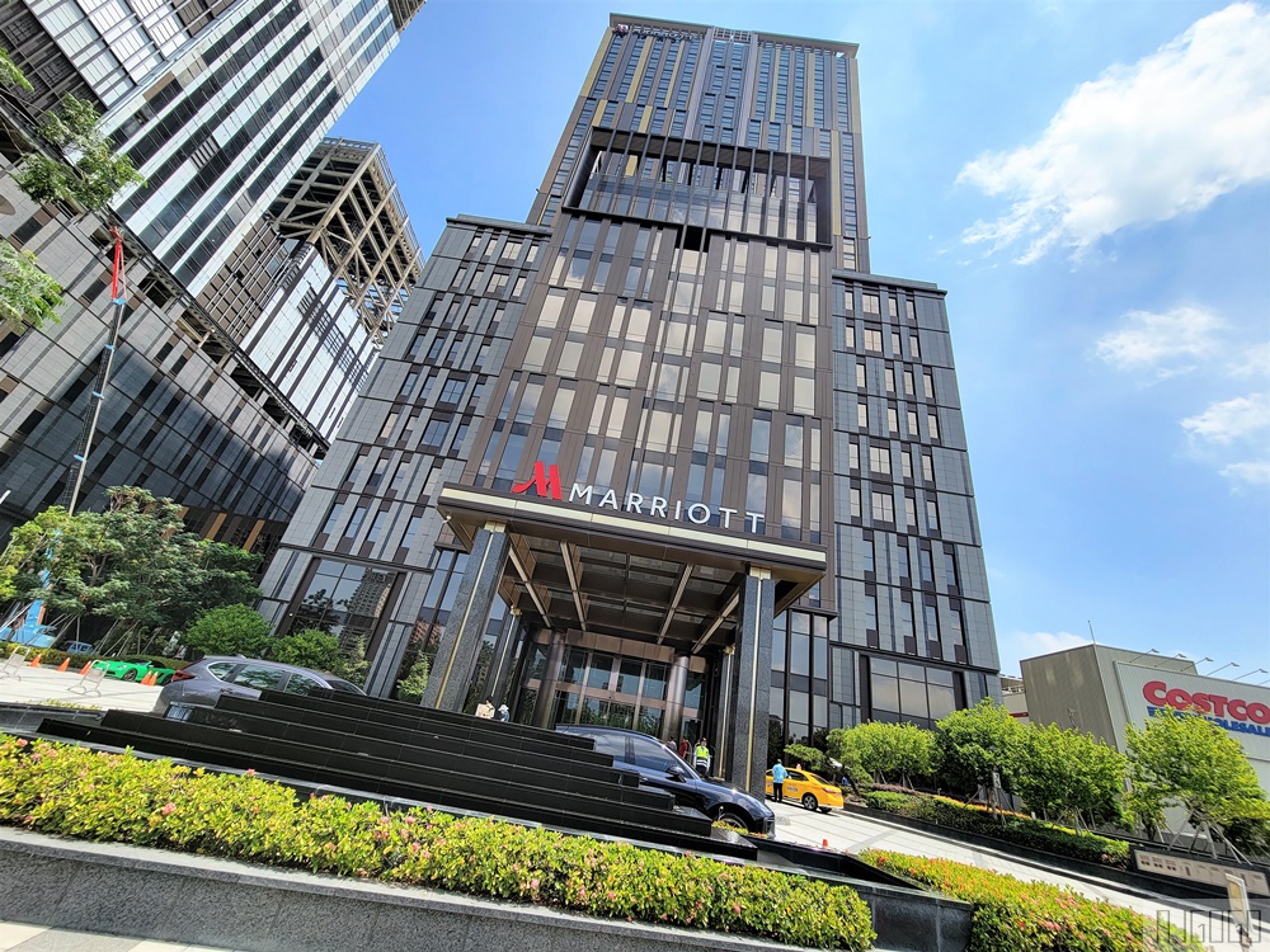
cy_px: 476
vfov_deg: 89.9
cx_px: 635
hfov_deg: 106.2
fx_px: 477
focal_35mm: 13
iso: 50
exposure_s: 1/1218
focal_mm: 2.2
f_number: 2.2
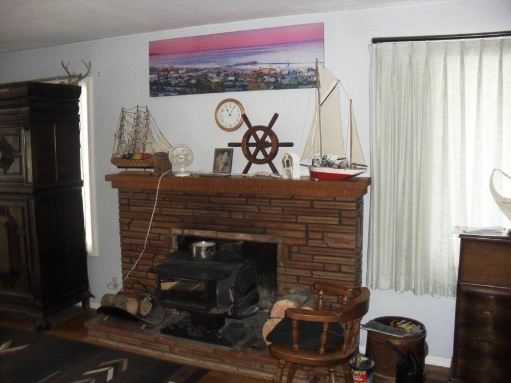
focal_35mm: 35
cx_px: 256
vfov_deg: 40.7
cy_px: 192
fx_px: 517
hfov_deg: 52.6
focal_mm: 6.3
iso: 200
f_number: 3.2
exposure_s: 1/45
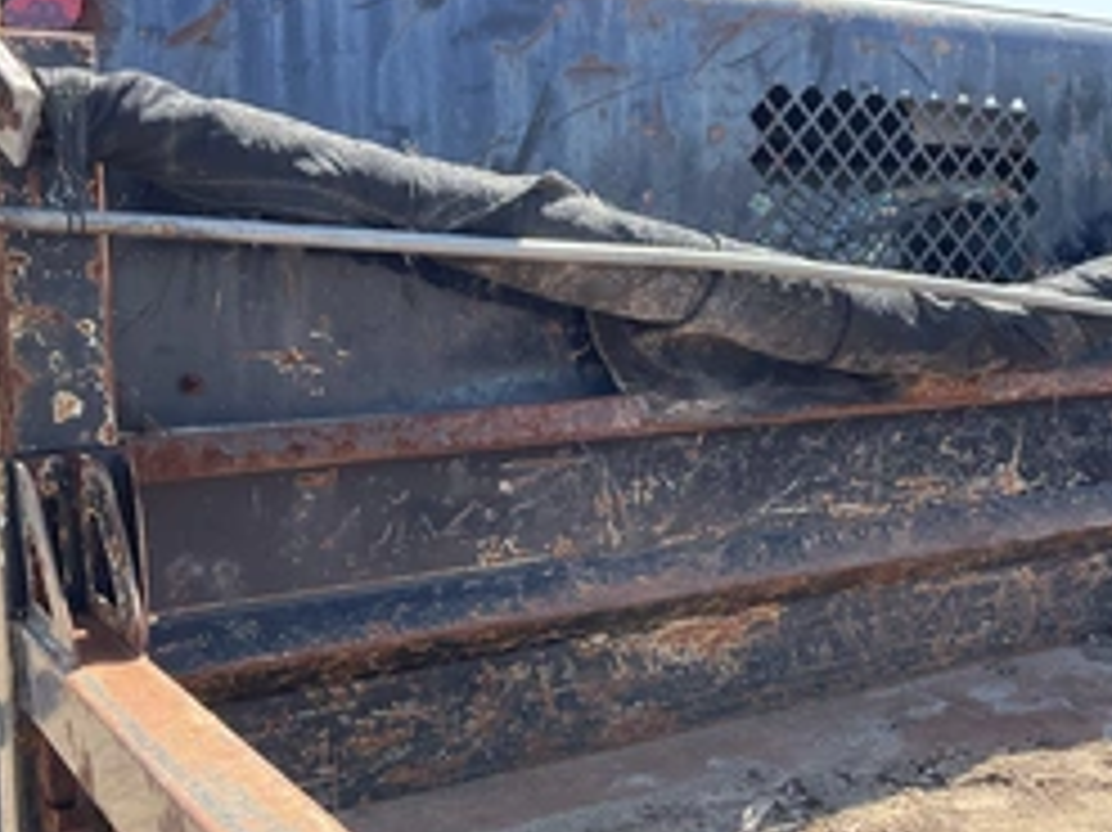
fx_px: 1509
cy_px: 414
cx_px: 752
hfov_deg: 39.9
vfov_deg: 30.9
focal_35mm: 47
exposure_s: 1/829
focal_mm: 3
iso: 25
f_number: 1.8
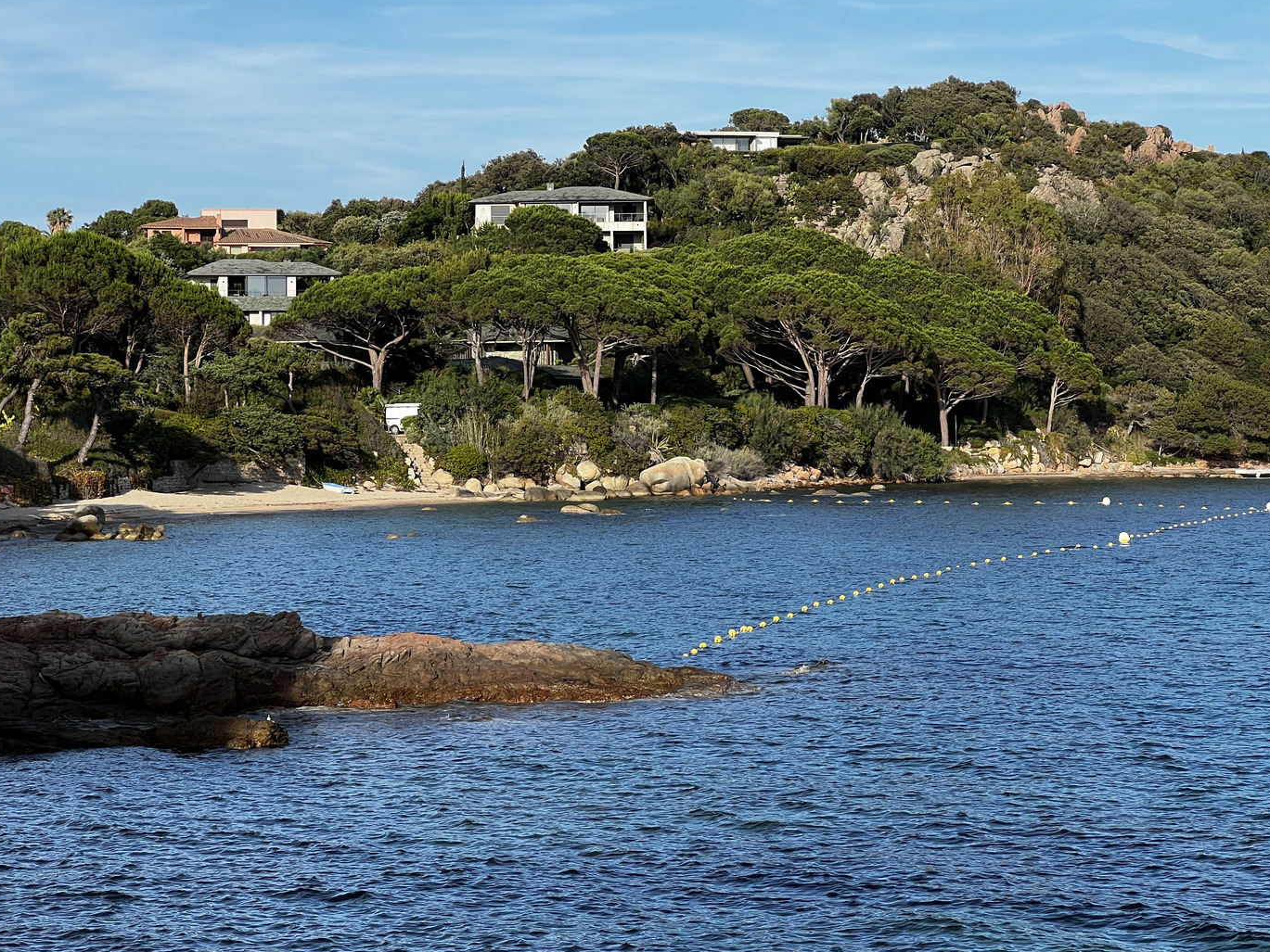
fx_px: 3302
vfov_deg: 16.4
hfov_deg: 21.8
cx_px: 600
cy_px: 491
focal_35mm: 90
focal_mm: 9
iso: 32
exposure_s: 1/490
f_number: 2.8
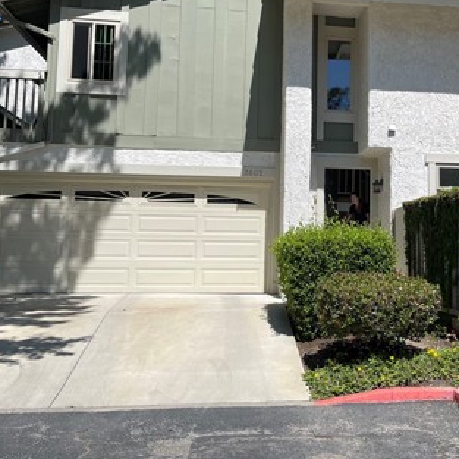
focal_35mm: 47
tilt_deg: +7.3
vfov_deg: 35.9
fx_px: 705
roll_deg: -0.3
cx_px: 358
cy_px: 172
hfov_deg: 35.1
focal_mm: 5.1
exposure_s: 1/4525
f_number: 1.6
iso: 32
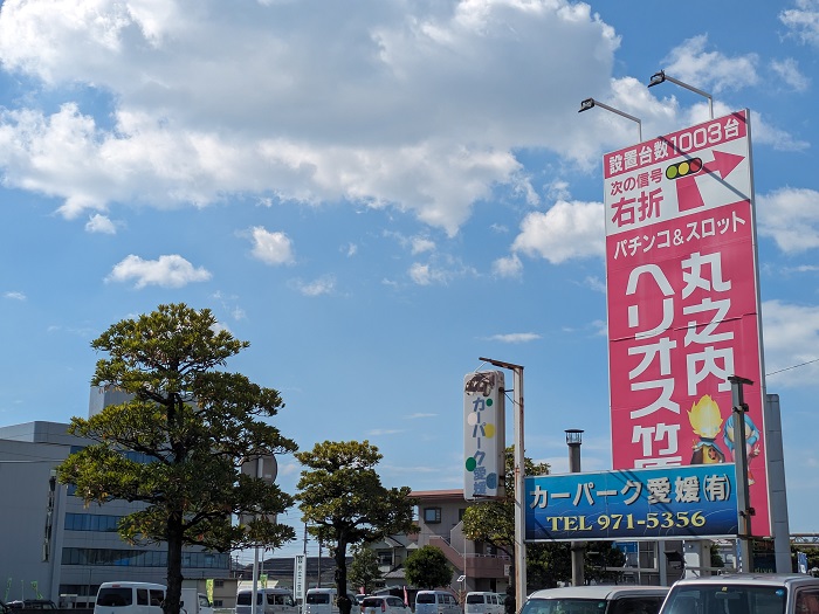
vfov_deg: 28.6
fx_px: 1207
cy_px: 307
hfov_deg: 37.5
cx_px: 410
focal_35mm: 51
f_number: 1.89
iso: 44
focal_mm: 5.43
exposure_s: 1/4785
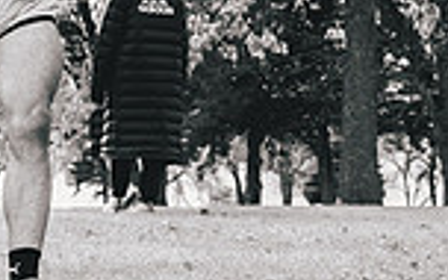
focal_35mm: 196
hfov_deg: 10.5
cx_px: -83
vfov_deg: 6.7
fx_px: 2393
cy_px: 25
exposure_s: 1/1250
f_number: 6.3
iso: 400
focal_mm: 50
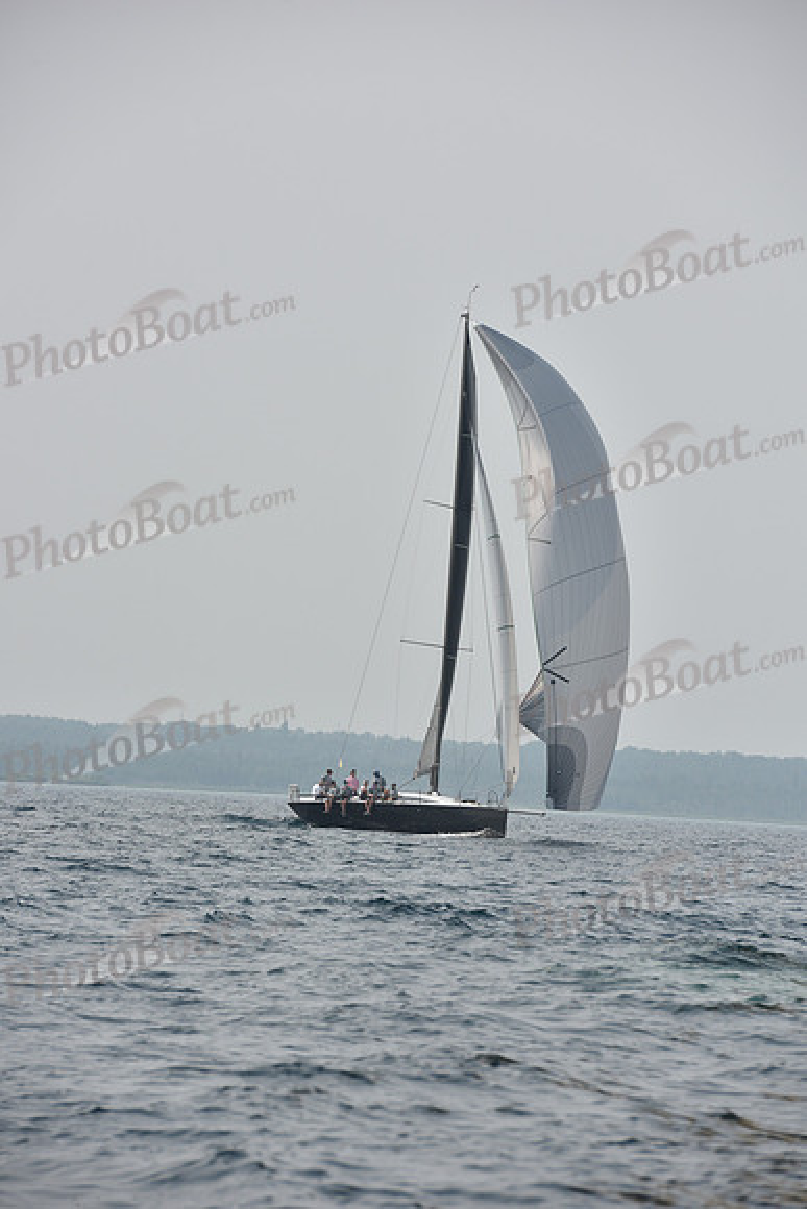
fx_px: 6720
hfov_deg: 6.9
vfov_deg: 10.3
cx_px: 404
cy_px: 604
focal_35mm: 200
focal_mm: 200
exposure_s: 1/1250
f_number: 8
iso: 250
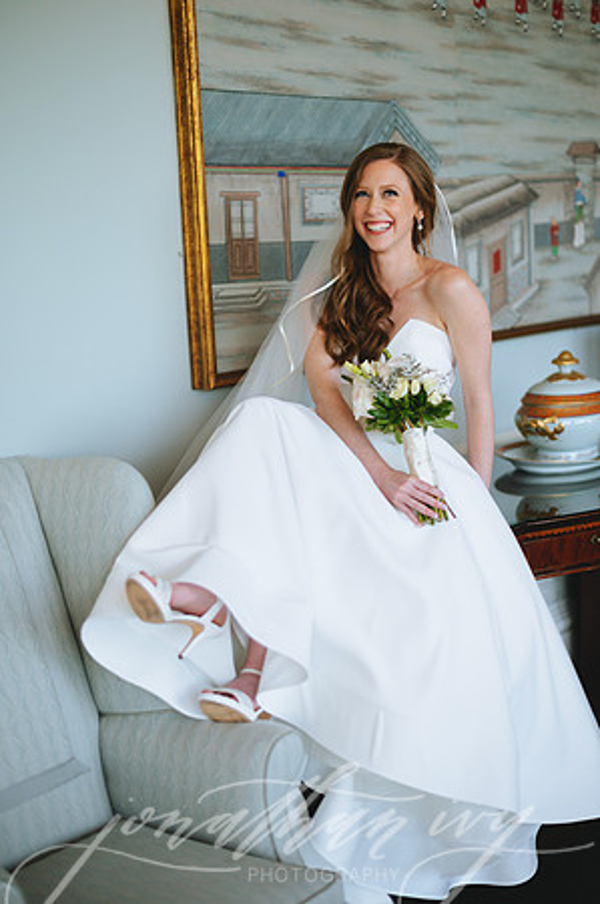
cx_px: 300
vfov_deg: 39.6
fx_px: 1253
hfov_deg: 26.9
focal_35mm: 50
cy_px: 452
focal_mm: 50
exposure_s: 1/160
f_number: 2
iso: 250
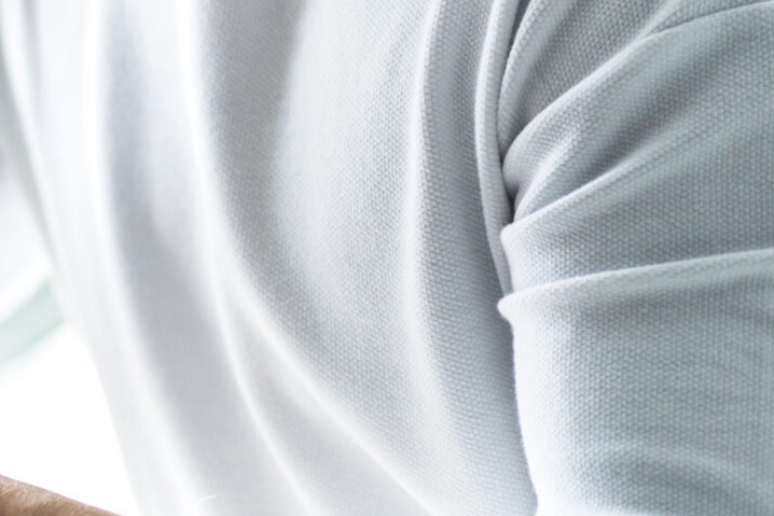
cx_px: -482
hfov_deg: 6.7
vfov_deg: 4.5
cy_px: -104
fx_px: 6515
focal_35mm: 303
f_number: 2.2
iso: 200
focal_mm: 85
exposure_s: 1/400
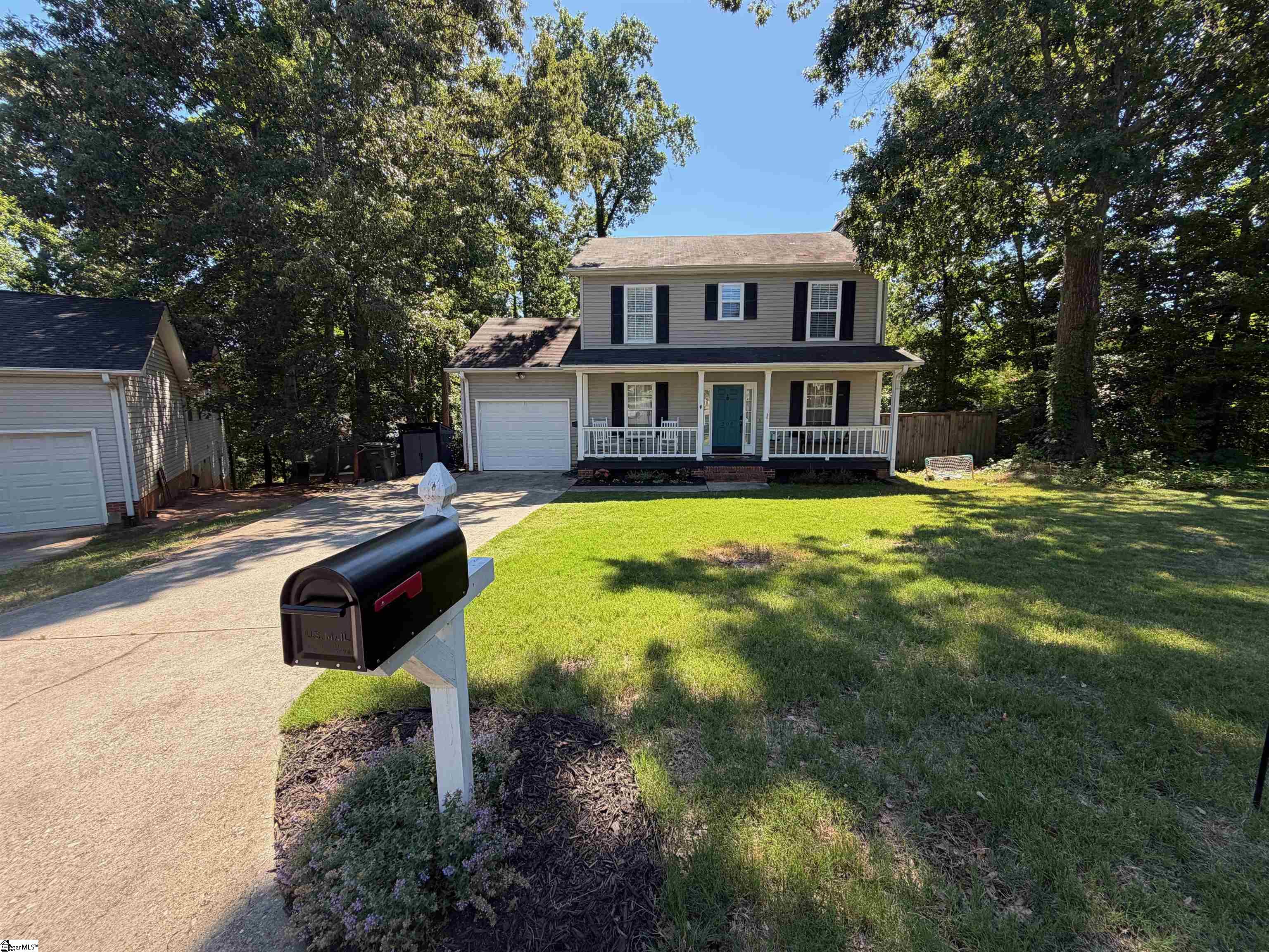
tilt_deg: -8.3
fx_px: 513
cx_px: 634
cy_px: 476
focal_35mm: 14
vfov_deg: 85.7
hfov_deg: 102.1
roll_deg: +0.3
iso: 64
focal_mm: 2.22
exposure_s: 1/502
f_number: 2.2
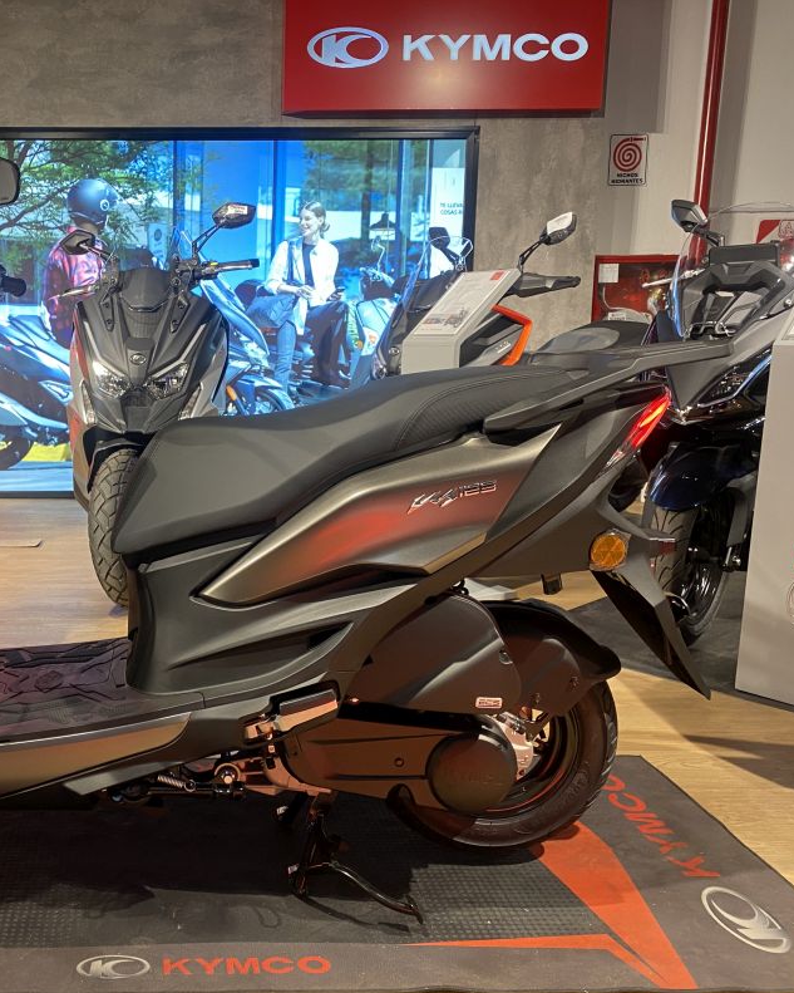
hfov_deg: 41.5
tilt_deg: -9.2
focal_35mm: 34
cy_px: 498
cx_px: 161
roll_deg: +0.0
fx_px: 999
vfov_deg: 52.8
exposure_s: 1/50
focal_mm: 4.25
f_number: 1.8
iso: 100
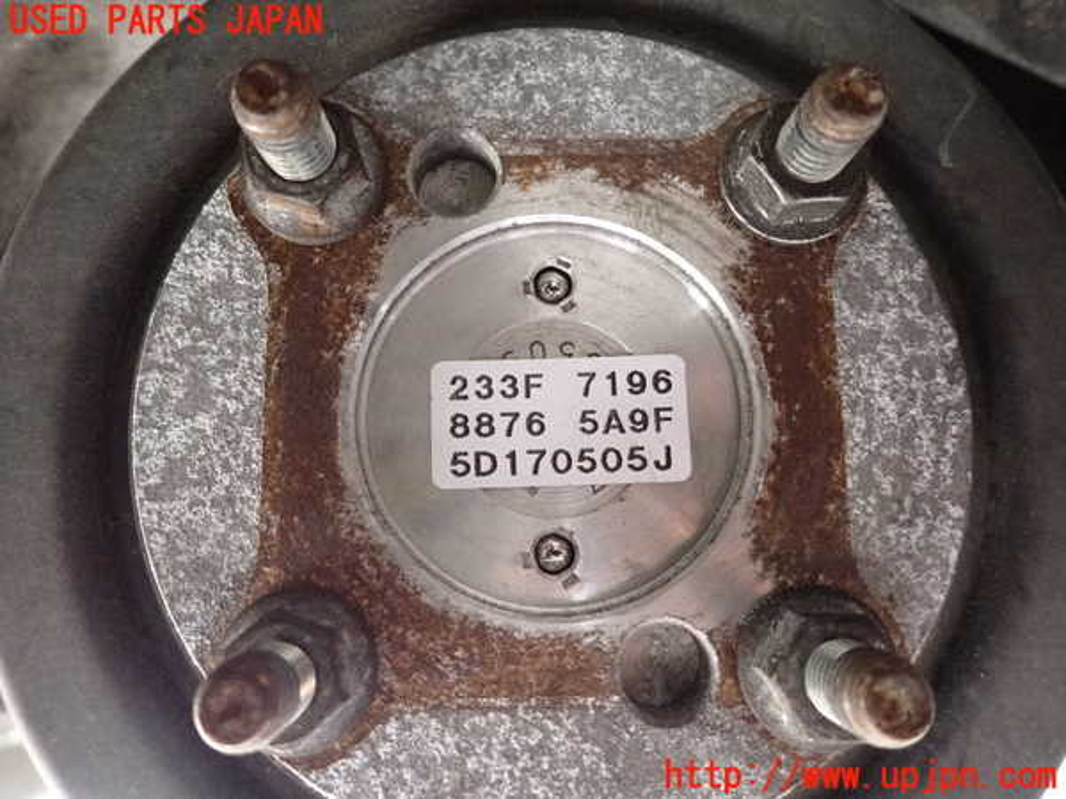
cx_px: 533
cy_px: 400
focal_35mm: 25
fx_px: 770
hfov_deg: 69.4
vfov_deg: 54.9
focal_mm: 4.5
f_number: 2
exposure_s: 1/125
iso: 1250
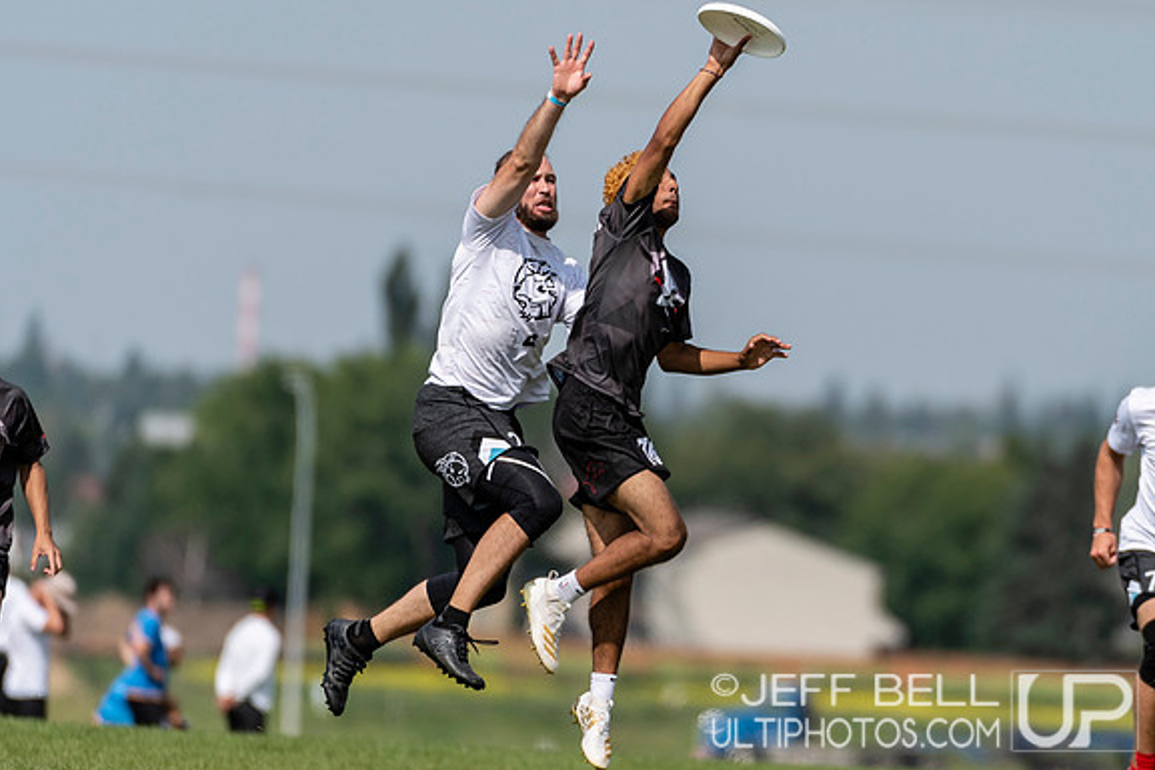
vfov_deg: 1.8
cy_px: 311
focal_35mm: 749
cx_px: 790
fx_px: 24035
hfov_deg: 2.8
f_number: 4
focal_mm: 350
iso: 100
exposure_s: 1/1250
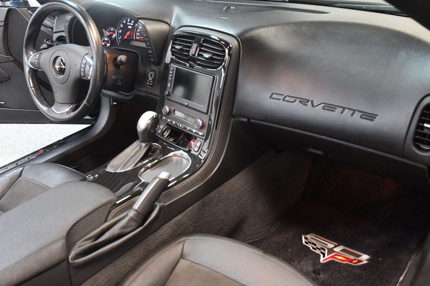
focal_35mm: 36
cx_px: 215
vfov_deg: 36.8
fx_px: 430
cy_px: 143
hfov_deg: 53.1
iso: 5000
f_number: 3.8
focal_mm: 24
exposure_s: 1/60
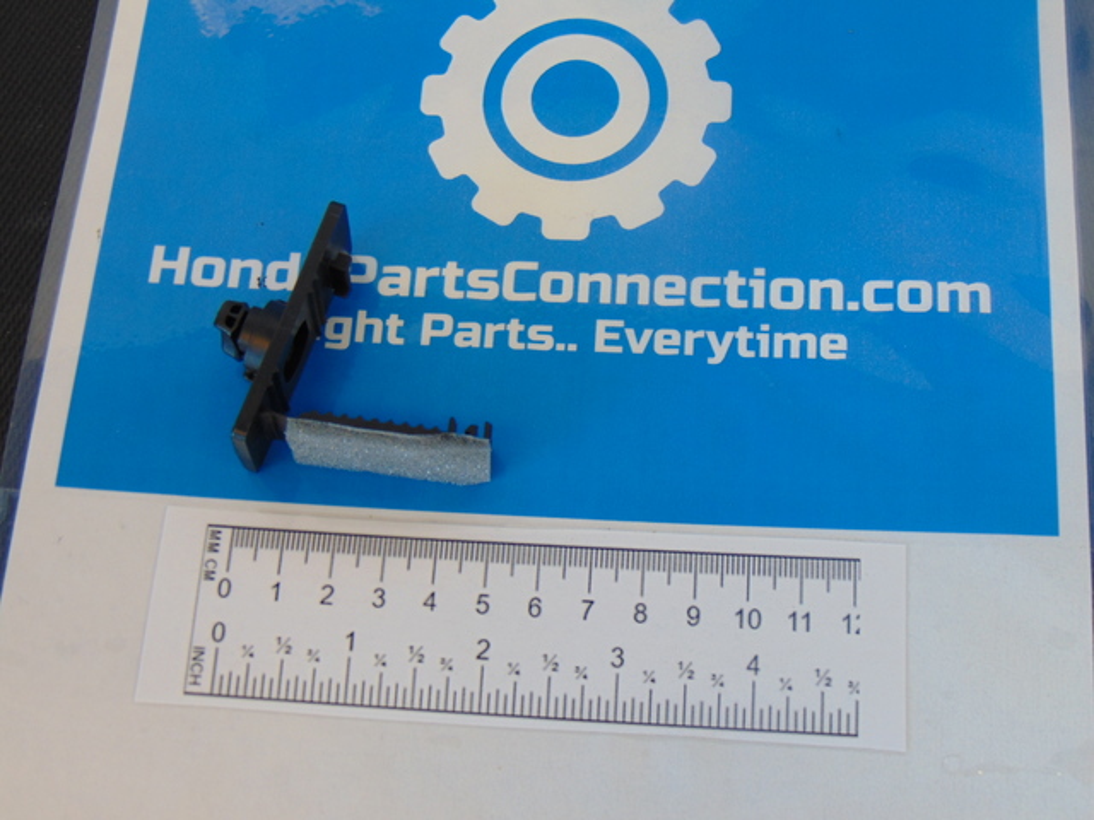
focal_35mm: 50
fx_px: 1580
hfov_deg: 38.2
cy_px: 410
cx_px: 547
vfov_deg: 29.1
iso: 100
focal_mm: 9
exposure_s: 1/30
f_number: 3.5
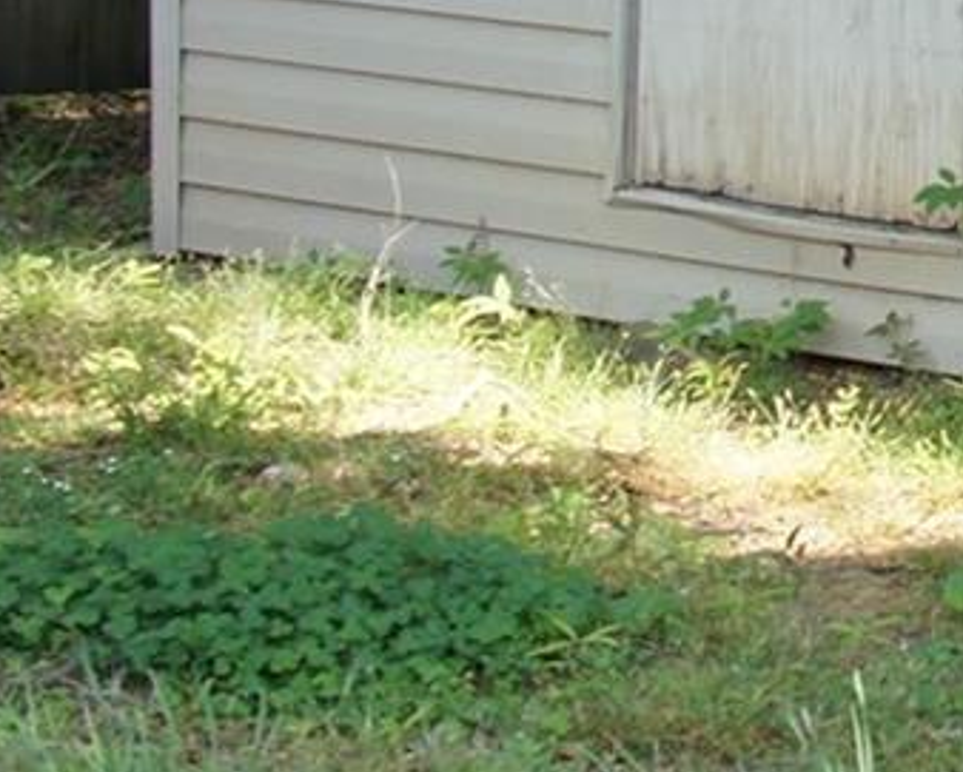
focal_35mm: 196
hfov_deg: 8.7
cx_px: 2573
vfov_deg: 7.8
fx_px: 5586
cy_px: -322
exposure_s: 1/100
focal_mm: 23
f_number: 5
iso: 200
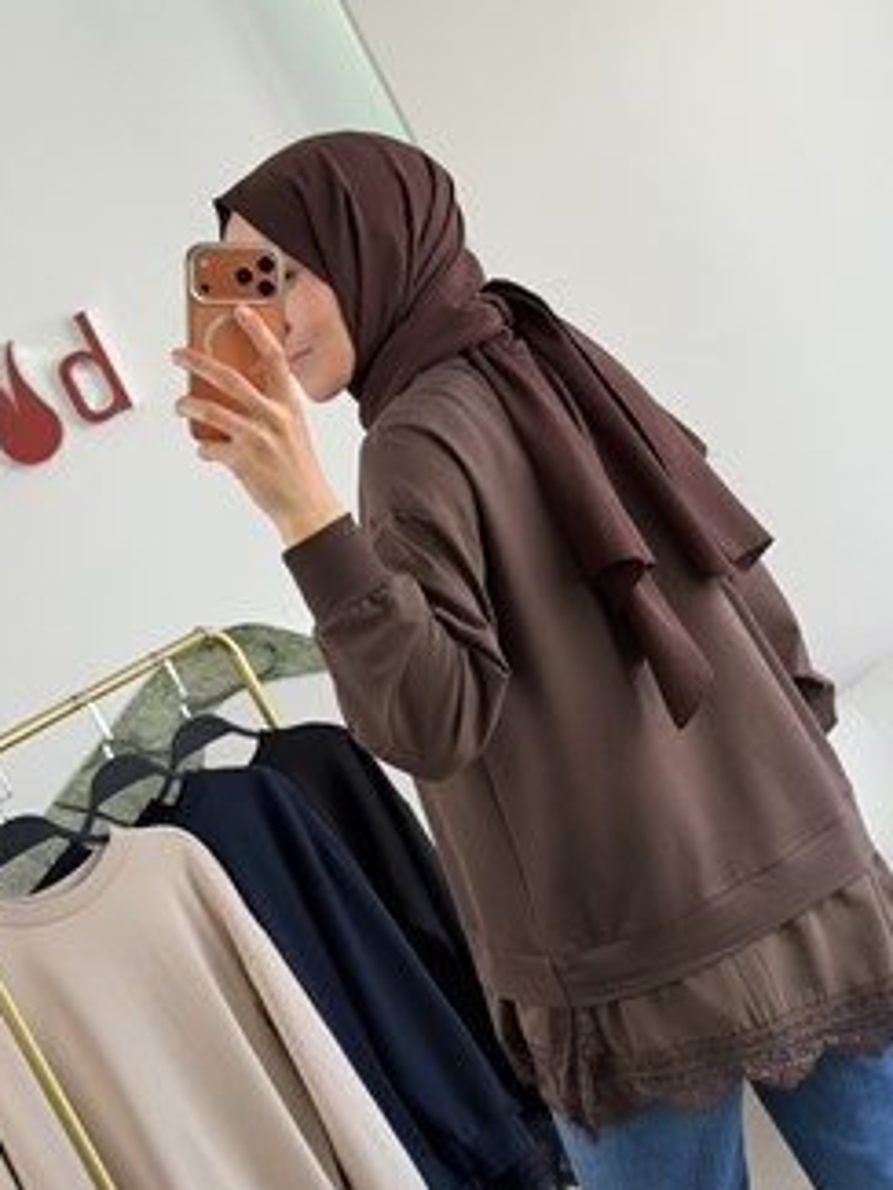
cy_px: 562
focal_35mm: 61
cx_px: 523
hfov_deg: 24.0
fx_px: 2097
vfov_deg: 31.7
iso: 50
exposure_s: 1/175
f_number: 1.78
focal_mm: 6.76
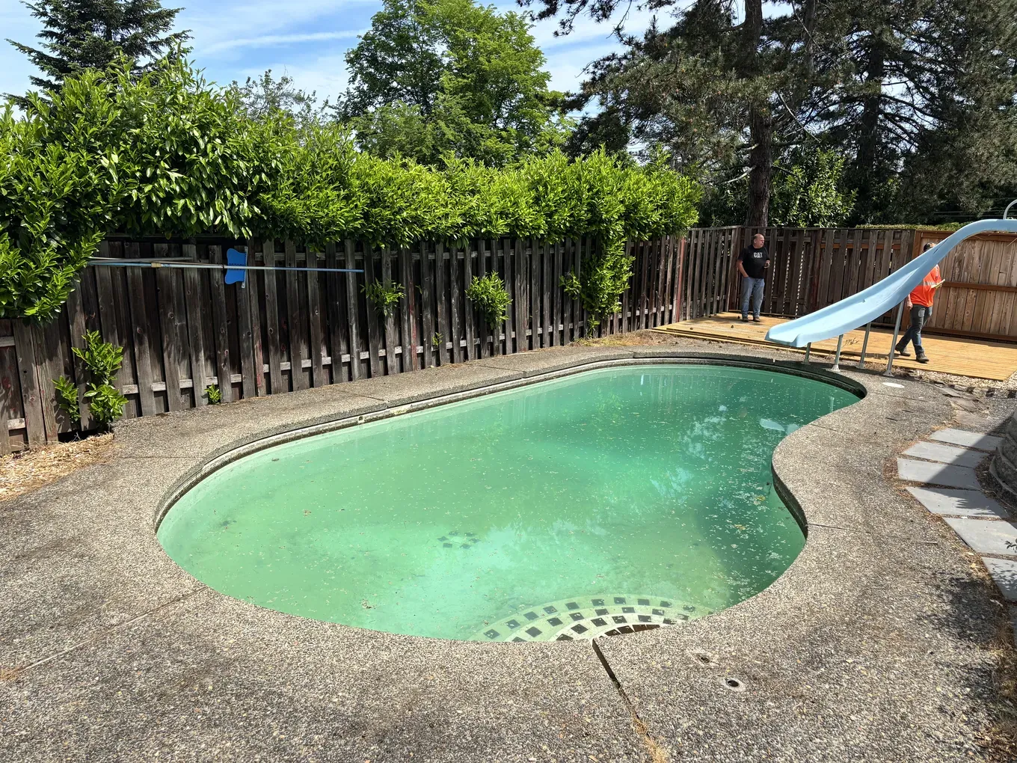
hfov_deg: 67.3
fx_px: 764
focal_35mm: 26
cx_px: 508
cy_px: 382
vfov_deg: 53.1
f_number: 1.6
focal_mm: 5.96
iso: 50
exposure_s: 1/2933
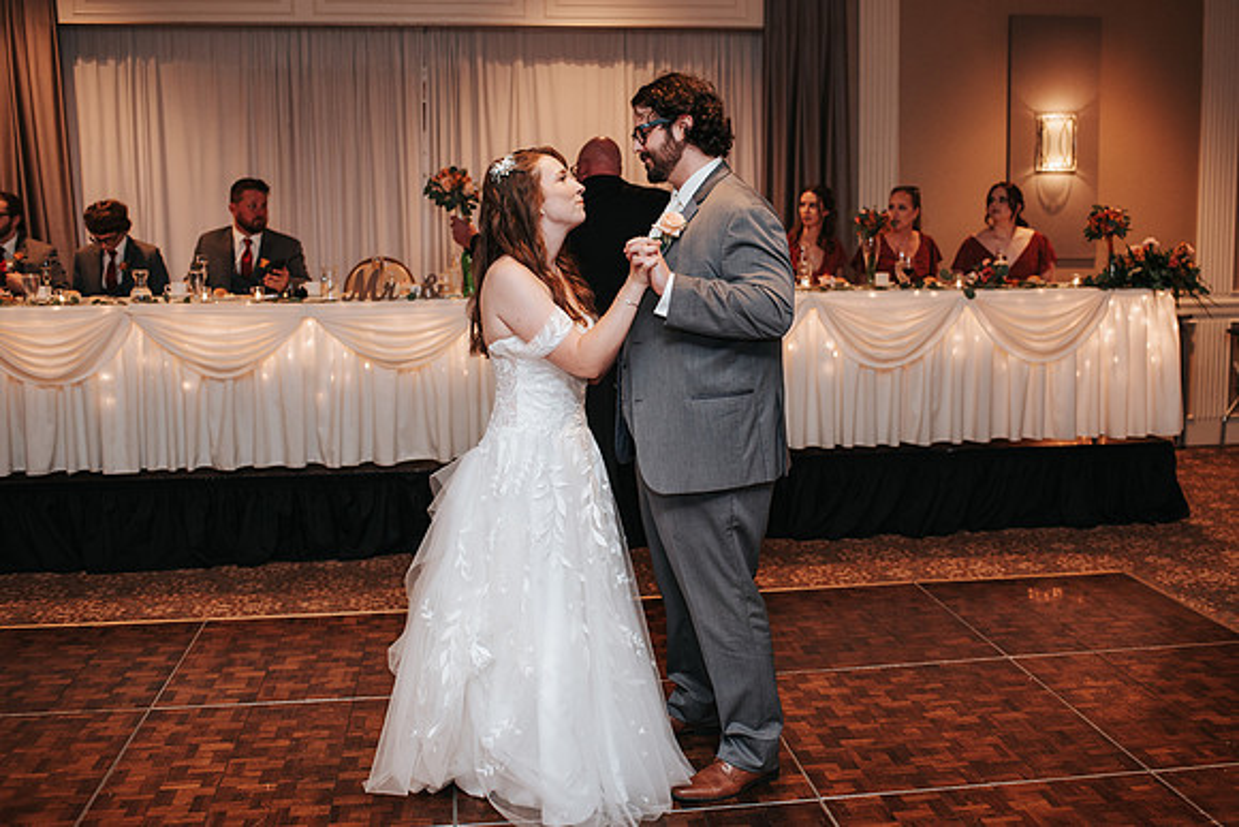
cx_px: 661
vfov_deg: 35.4
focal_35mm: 38
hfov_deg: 51.0
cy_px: 386
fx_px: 1296
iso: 1000
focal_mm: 35
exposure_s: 1/160
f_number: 2.8
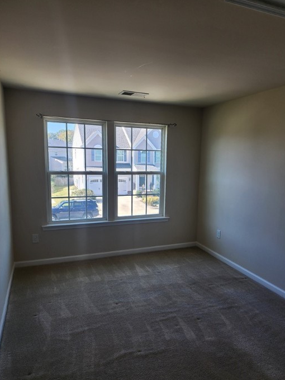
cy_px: 199
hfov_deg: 53.0
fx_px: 285
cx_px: 159
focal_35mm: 26
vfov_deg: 67.2
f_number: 1.8
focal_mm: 6.4
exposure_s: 1/180
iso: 64
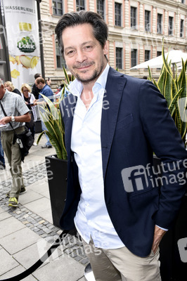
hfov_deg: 39.9
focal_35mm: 33
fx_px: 258
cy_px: 140
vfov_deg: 57.3
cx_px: 94
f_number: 6.3
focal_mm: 22
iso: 200
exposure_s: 1/100
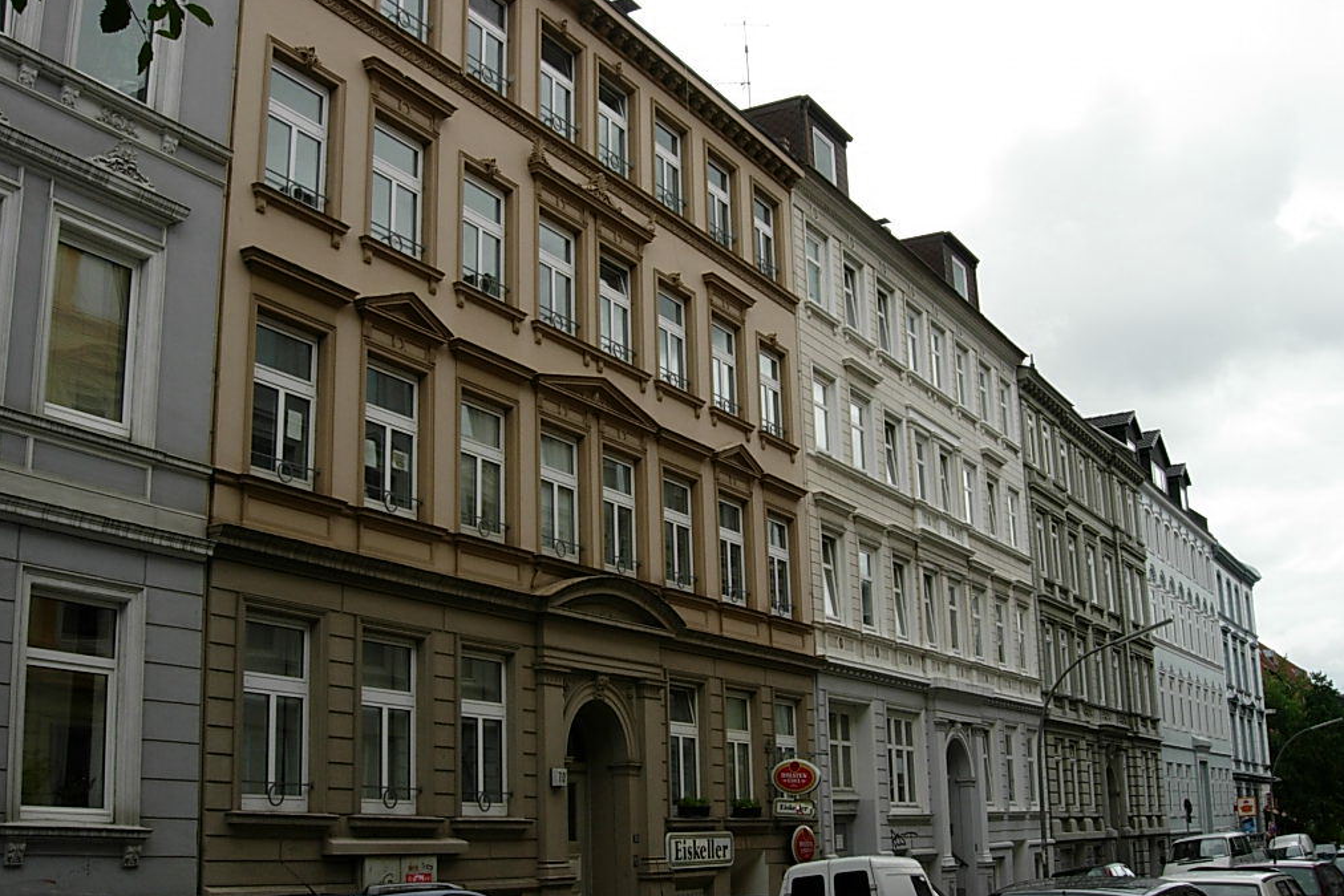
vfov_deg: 33.4
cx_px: 677
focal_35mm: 40
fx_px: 1493
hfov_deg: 48.5
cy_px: 473
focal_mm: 7.8
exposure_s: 1/664
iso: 79
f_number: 4.8
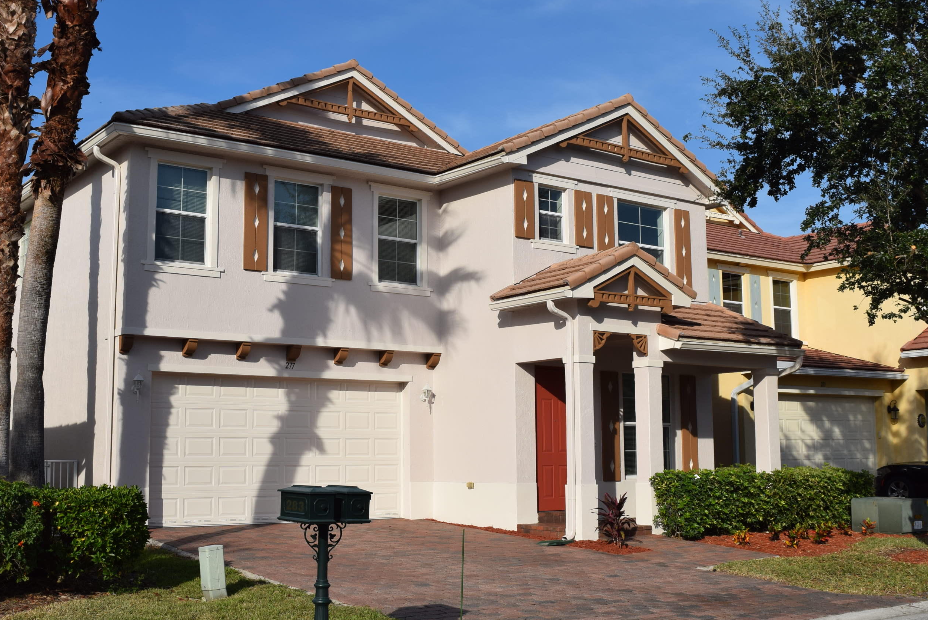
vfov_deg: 31.2
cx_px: 432
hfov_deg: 45.4
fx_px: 1109
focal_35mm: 43
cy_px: 324
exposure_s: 1/500
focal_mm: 24
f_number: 11
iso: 200
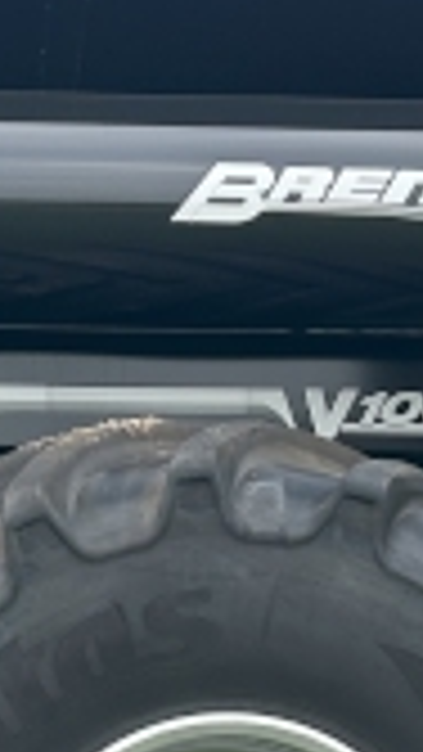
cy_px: 617
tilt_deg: +1.0
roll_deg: +0.5
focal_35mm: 136
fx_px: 2710
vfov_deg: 15.7
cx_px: -22
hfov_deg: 8.9
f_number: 1.5
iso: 50
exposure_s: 1/786
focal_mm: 5.7
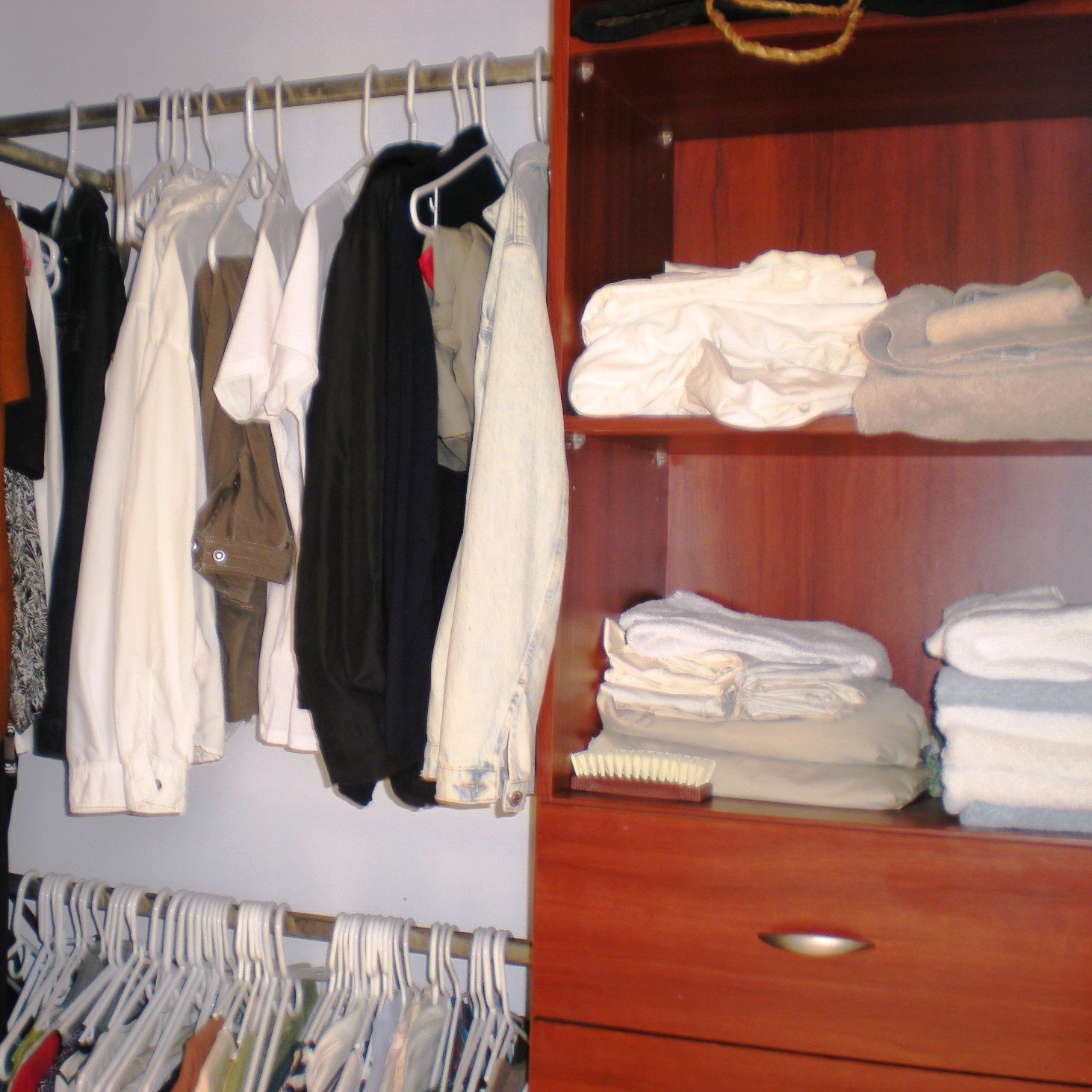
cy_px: 545
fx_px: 1606
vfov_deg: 37.6
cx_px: 465
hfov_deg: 37.5
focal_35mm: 45
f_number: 3.1
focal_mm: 6.3
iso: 74
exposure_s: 1/30
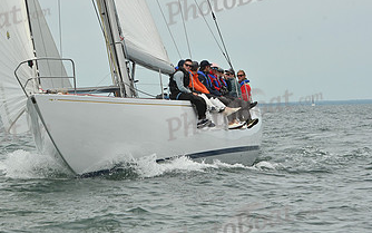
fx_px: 2333
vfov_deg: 5.7
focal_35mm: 230
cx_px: 109
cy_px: 70
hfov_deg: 9.1
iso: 320
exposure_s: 1/1000
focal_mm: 130
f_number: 13
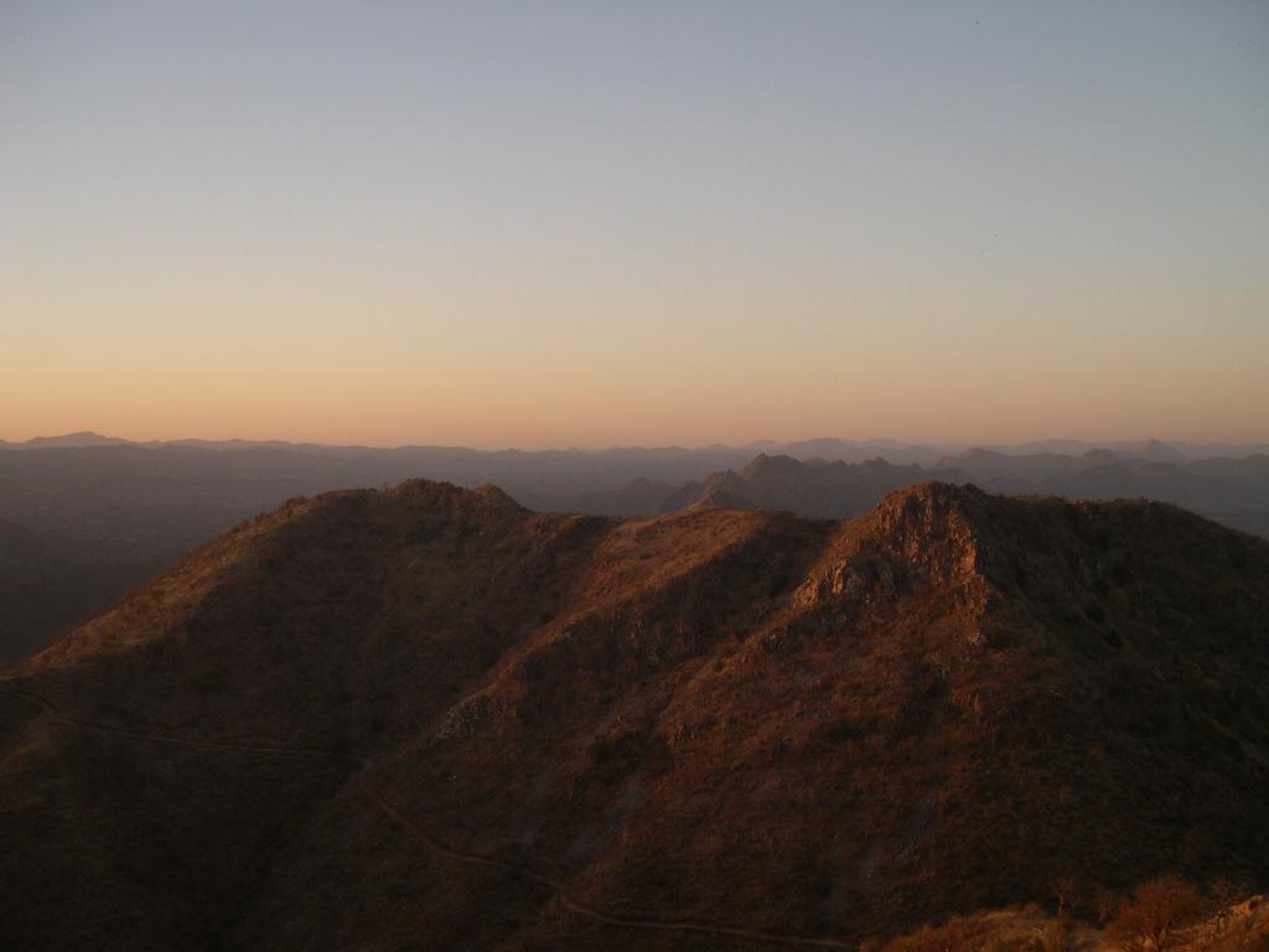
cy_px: 476
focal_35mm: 38
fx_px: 1393
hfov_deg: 49.0
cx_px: 634
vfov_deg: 37.7
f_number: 2.8
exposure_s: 1/291
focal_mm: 8
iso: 100
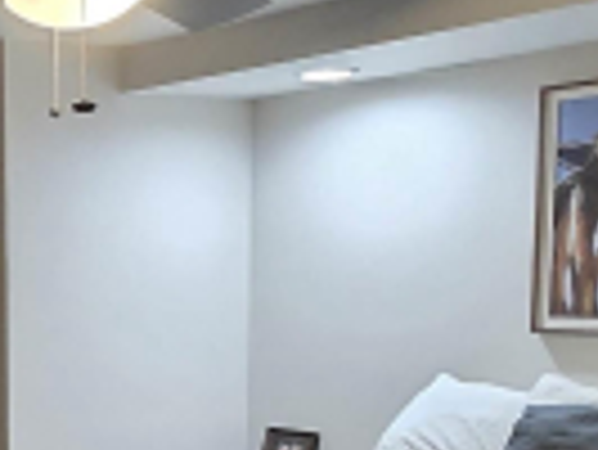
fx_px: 1124
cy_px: 428
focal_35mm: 65
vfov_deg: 22.0
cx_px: -182
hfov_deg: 25.6
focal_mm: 2.2
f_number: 2.2
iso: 800
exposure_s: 1/60
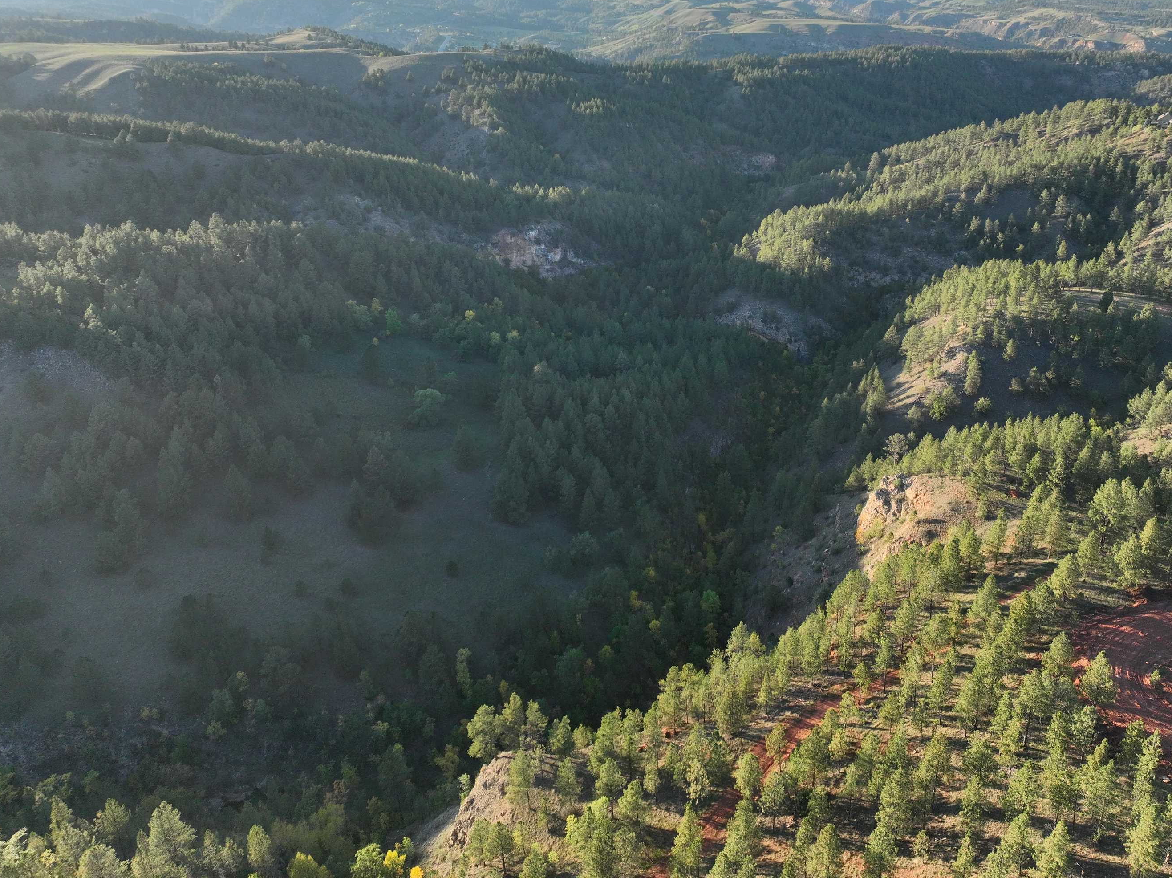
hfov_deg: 63.2
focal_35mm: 28
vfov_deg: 49.6
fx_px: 948
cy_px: 392
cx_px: 671
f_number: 2.8
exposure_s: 1/1000
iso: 330
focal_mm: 12.29
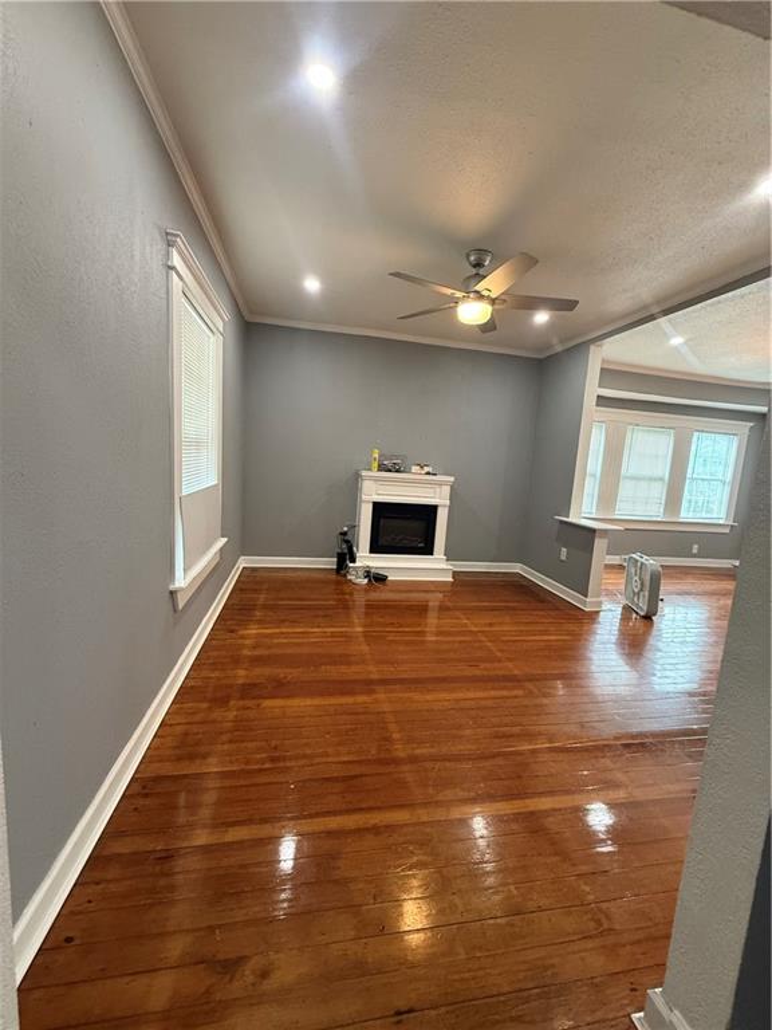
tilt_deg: -8.0
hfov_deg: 85.7
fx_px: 416
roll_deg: -3.2
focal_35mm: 14
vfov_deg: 102.1
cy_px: 515
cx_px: 386
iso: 500
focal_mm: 2.22
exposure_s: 1/60
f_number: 2.2
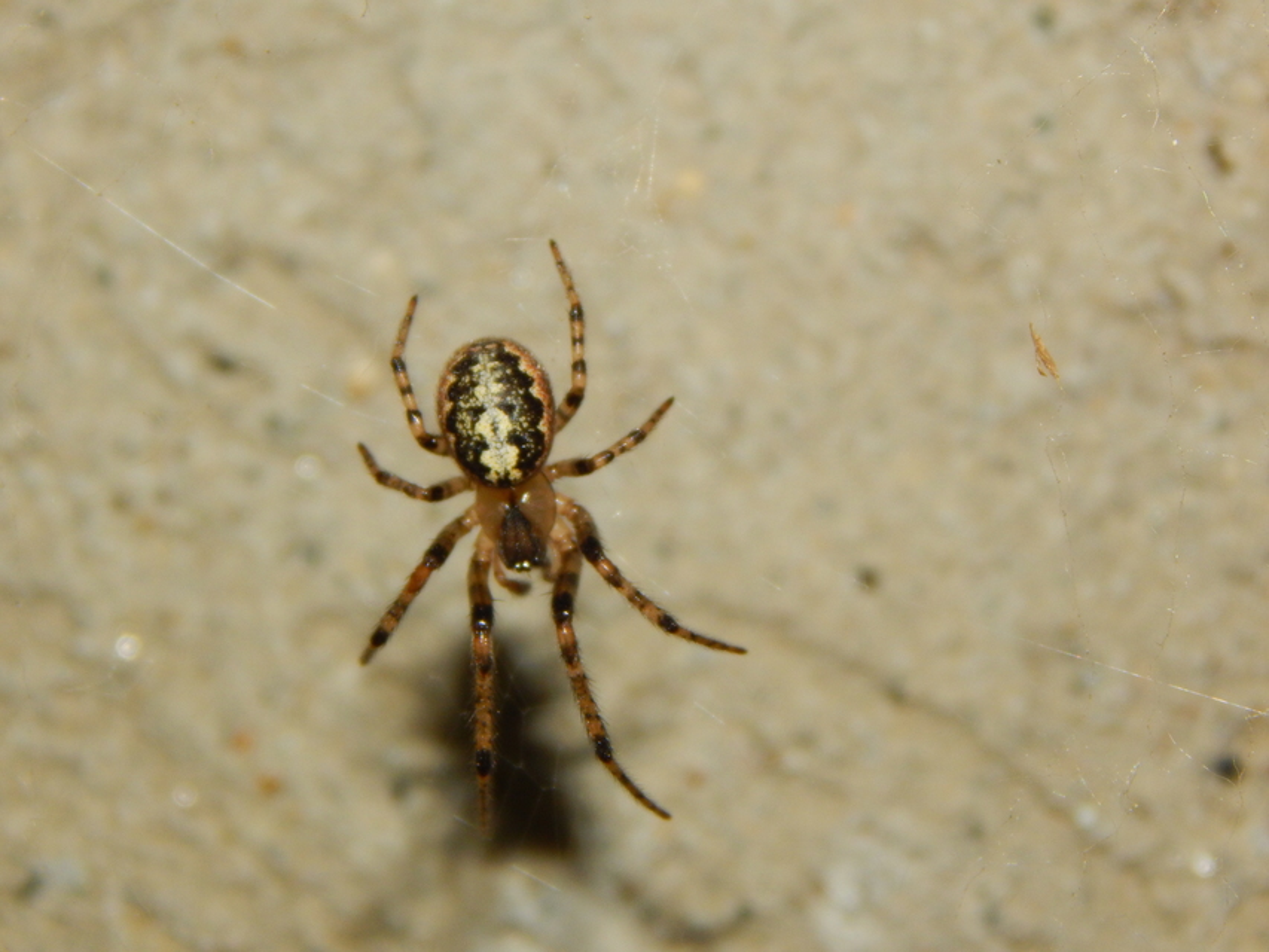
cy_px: 476
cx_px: 634
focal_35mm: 182
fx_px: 6673
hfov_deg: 10.9
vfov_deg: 8.2
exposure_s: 1/30
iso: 200
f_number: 10.5
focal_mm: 32.8
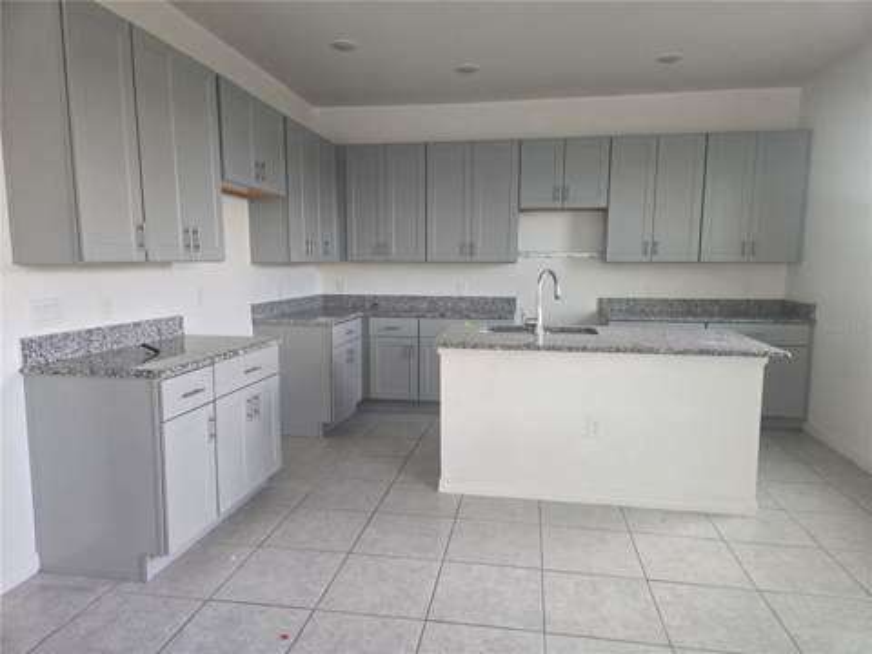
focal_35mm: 23
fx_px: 579
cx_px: 436
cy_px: 327
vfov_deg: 58.9
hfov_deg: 73.9
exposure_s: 1/120
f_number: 1.8
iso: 400
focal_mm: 5.4
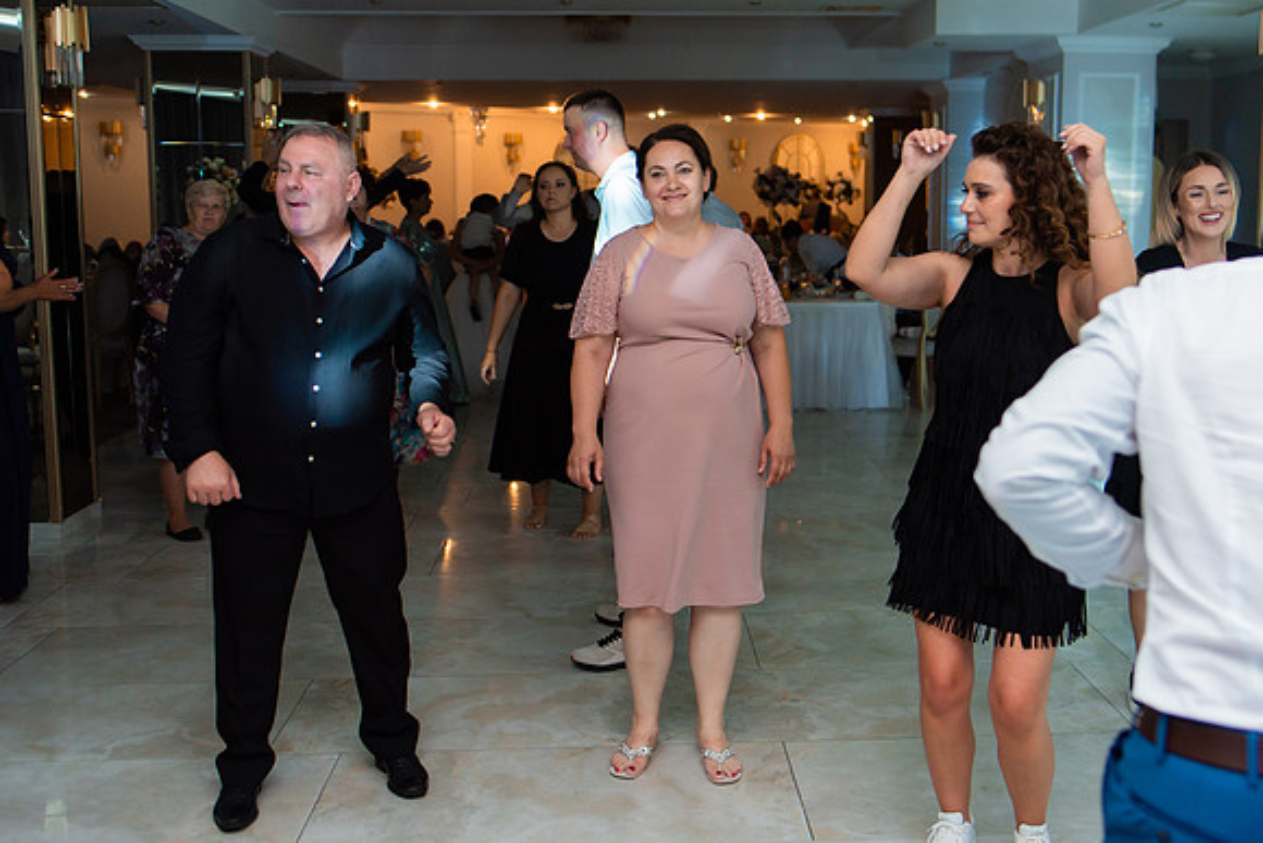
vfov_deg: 33.9
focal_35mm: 39
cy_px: 369
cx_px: 710
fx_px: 1381
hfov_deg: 49.0
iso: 1250
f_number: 3.2
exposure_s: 1/200
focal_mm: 35
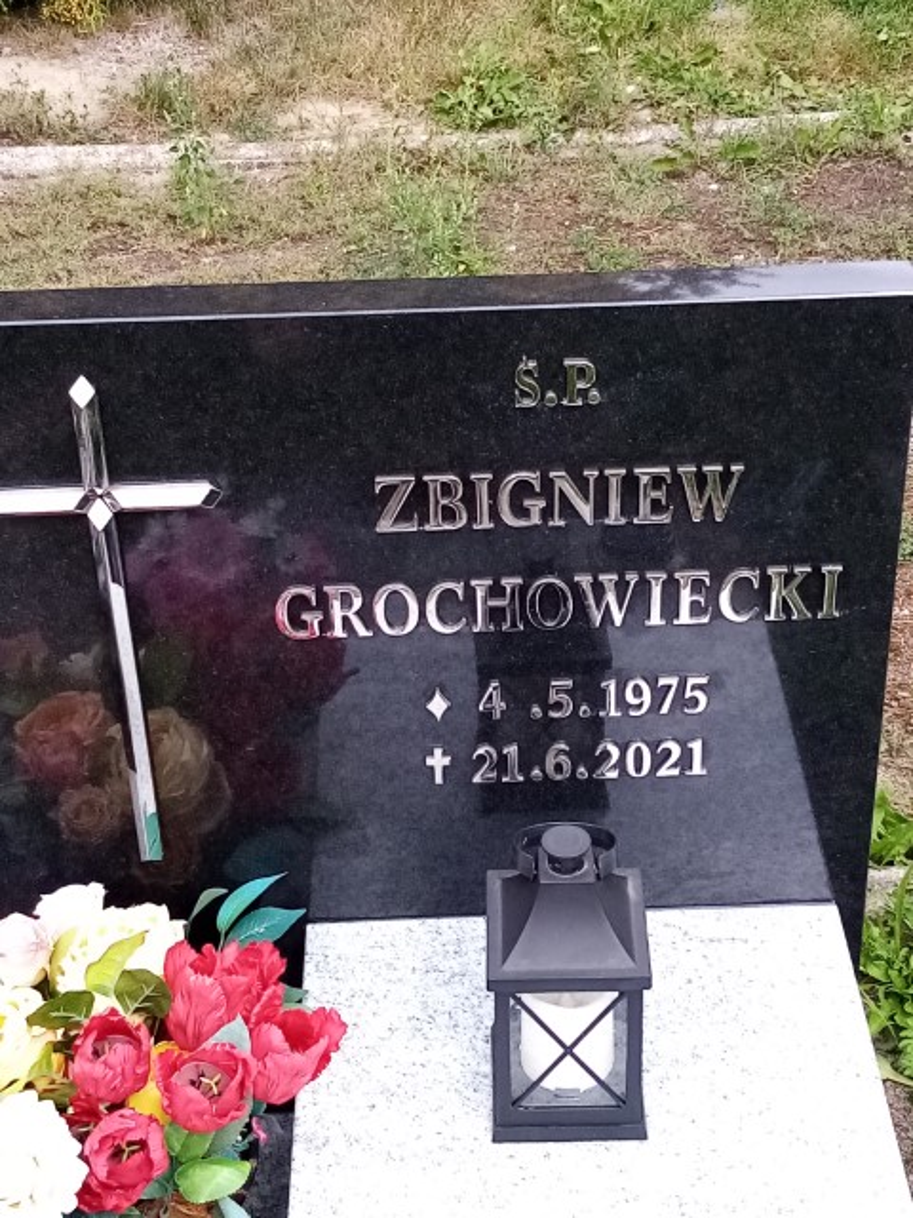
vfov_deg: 67.3
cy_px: 609
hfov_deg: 53.1
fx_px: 914
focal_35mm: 26
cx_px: 456
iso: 104
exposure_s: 1/336
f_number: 1.8
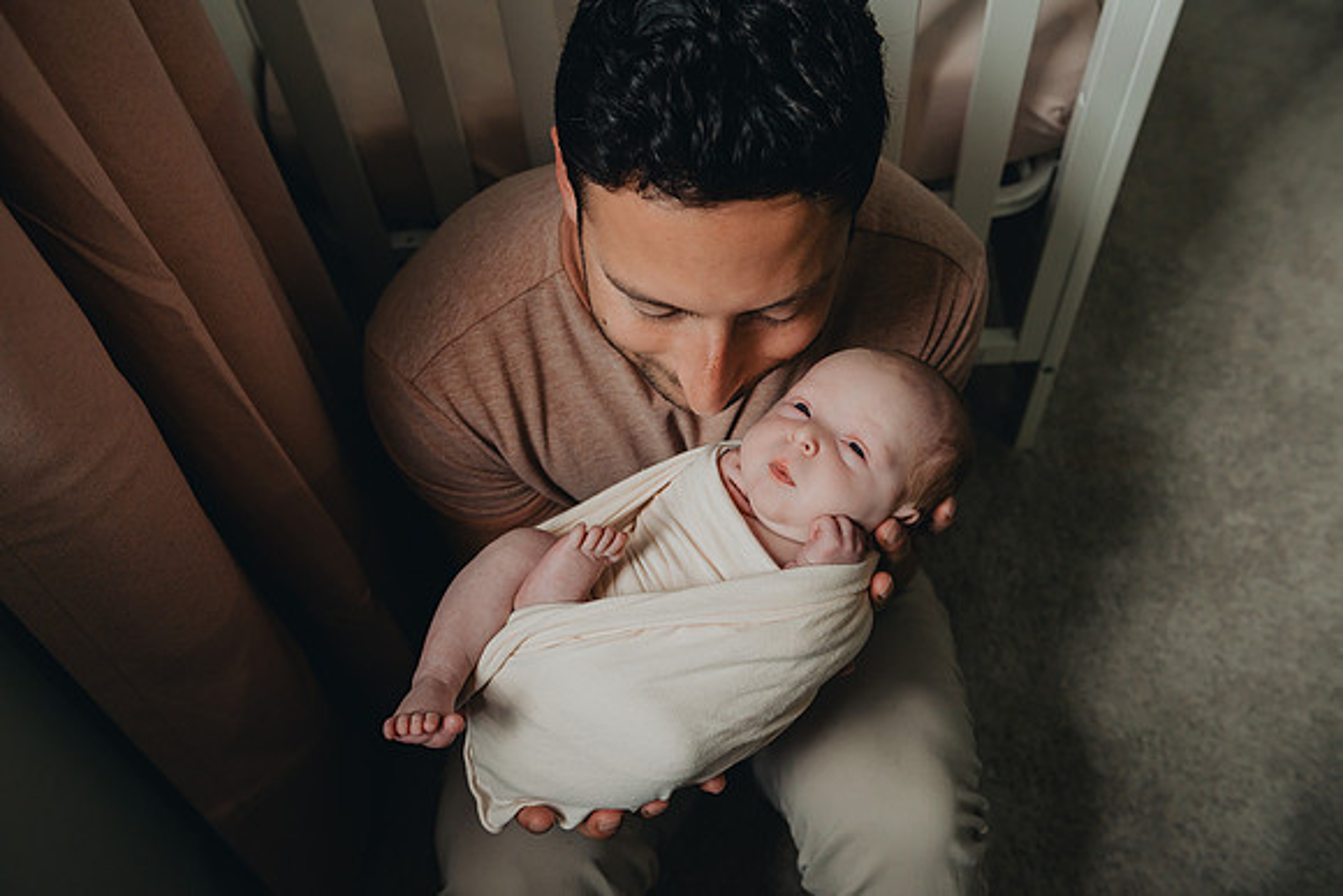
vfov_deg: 39.6
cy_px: 448
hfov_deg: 56.7
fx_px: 1243
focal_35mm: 33
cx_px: 672
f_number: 4
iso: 2000
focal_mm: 32
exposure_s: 1/200
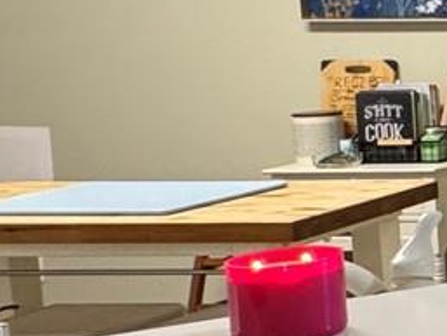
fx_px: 1124
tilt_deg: -6.4
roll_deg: -0.4
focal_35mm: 87
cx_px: 1181
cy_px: 104
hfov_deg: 13.3
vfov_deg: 16.9
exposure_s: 1/60
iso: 250
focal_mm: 2.22
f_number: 2.2
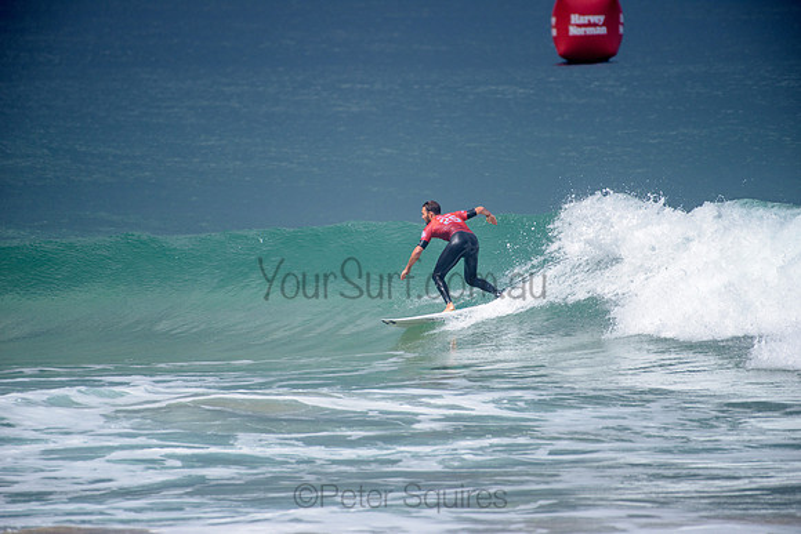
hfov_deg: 4.1
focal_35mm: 500
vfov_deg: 2.8
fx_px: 11127
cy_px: 267
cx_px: 400
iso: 125
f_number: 5.6
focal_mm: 500
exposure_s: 1/2000
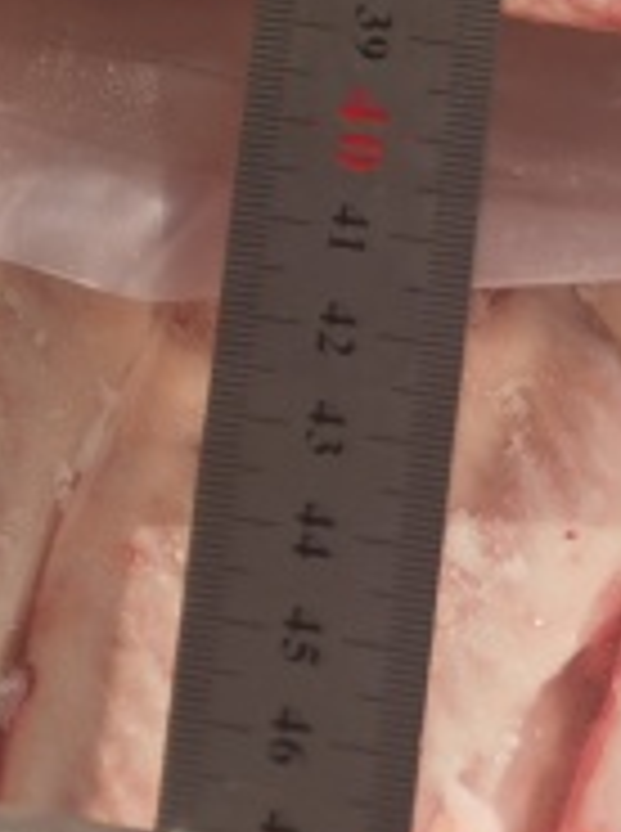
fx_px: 3744
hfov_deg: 9.4
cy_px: -1522
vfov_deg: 10.0
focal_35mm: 156
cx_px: 572
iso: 100
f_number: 1.9
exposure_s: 1/2500
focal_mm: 5.52
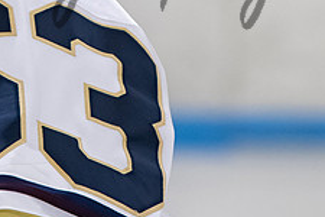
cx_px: 42
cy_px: -74
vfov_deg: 1.6
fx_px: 7637
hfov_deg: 2.4
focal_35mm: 846
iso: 2000
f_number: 3.2
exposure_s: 1/800
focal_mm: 185
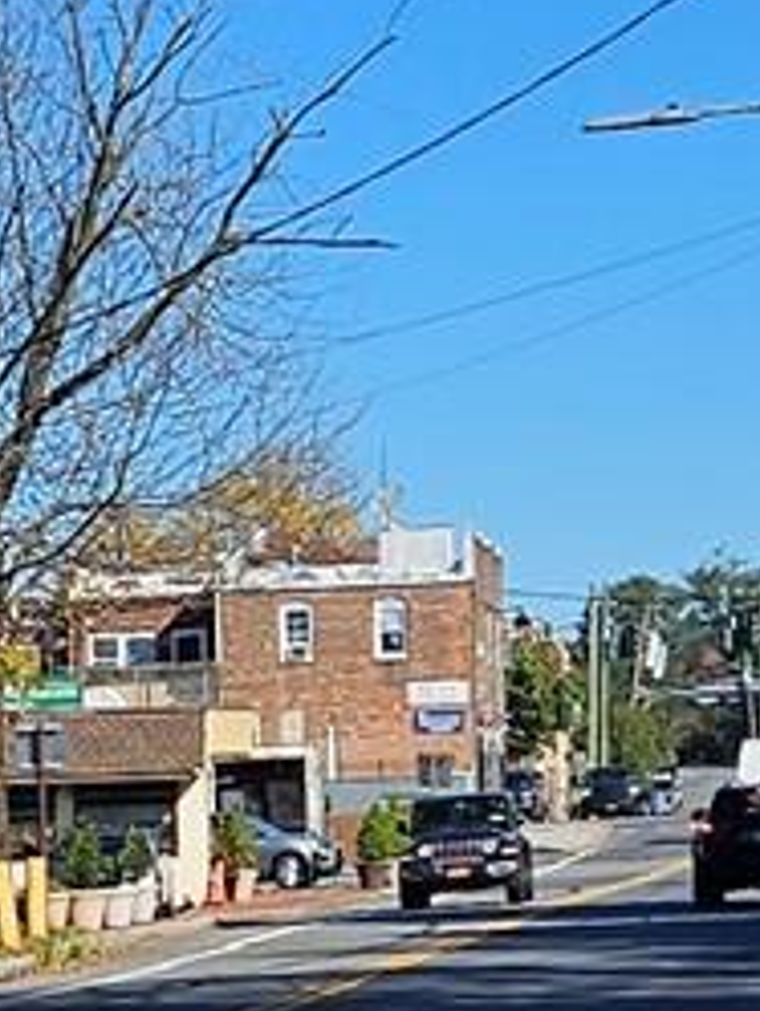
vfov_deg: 10.4
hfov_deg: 7.4
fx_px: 5528
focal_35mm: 189
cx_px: -1040
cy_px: 922
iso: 25
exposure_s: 1/3211
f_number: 1.8
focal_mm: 5.4
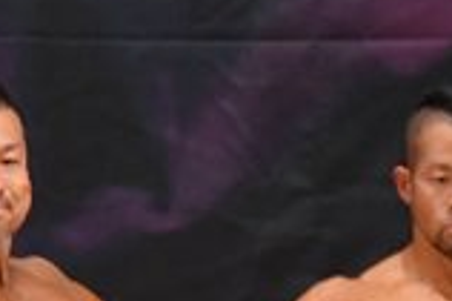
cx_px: -4
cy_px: 605
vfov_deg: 1.0
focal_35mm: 1321
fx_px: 16568
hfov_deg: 1.6
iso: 5600
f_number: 5.6
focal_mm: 180
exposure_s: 1/400
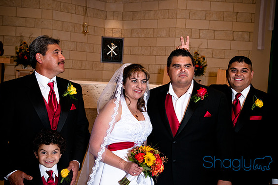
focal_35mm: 58
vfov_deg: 23.4
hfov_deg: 34.5
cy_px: 93
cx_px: 139
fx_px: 448
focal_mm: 38
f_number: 6.3
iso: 200
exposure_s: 1/60
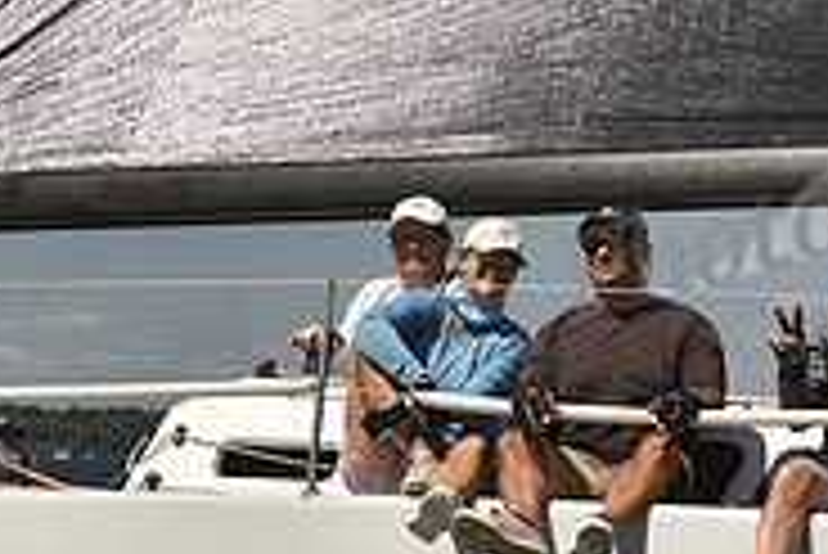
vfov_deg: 6.2
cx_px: 333
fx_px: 5087
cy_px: 502
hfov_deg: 9.3
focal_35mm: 221
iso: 250
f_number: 4.5
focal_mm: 70
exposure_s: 1/1600
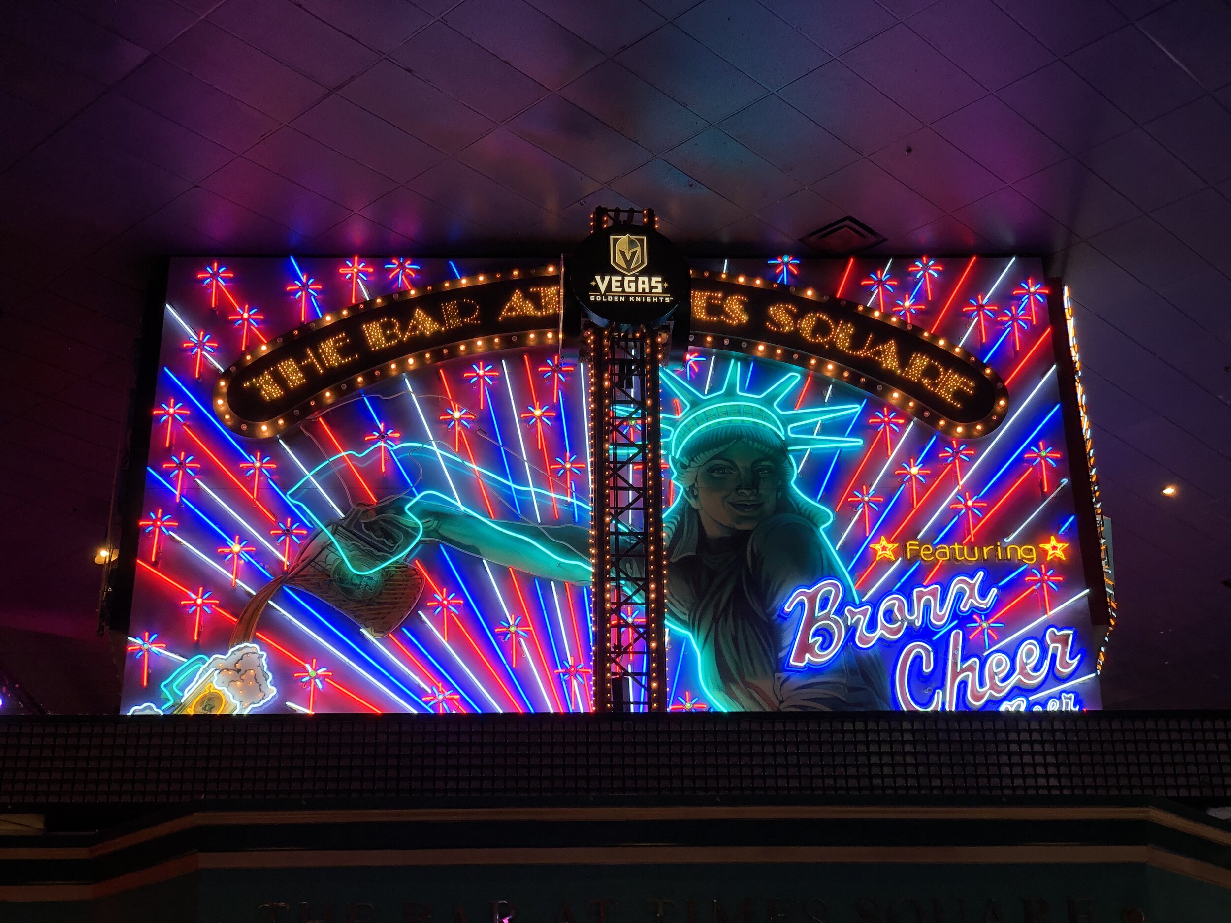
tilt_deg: +25.5
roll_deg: +0.5
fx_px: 1849
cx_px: 616
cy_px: 462
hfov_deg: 36.8
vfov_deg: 28.0
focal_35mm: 52
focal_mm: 6
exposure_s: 1/60
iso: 125
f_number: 2.4
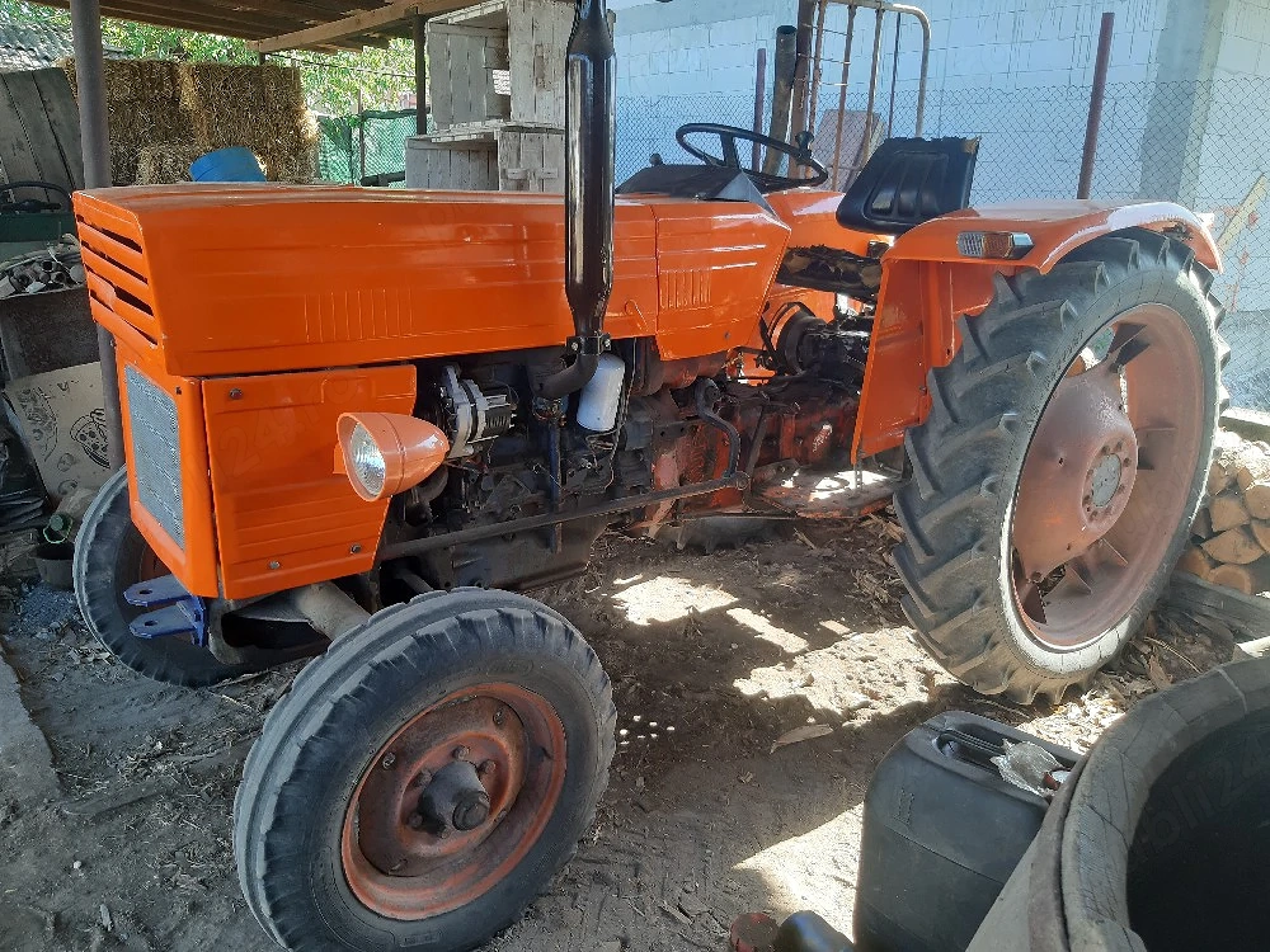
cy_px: 476
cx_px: 635
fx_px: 991
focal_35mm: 27
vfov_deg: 51.4
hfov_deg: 65.3
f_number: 1.7
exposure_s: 1/50
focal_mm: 3.93
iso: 40
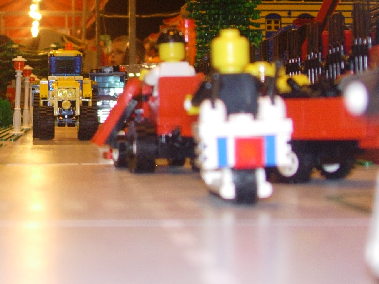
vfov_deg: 14.8
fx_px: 1095
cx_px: 43
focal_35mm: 100
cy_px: 95
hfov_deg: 19.3
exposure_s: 1/7.5
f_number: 2.8
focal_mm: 7.8
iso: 79
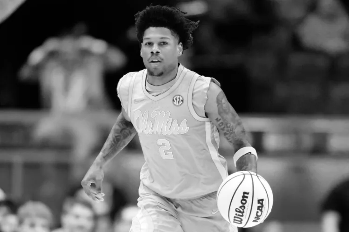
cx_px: 174
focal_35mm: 400
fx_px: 3877
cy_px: 116
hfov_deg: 5.2
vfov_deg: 3.4
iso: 4000
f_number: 2.8
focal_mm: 386.2
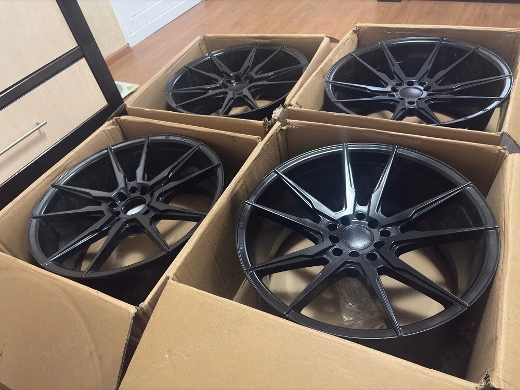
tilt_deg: -42.5
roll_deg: +13.7
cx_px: 260
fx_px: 391
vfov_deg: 53.1
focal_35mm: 26
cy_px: 195
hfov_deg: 67.3
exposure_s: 1/14
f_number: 1.6
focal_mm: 5.96
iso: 400
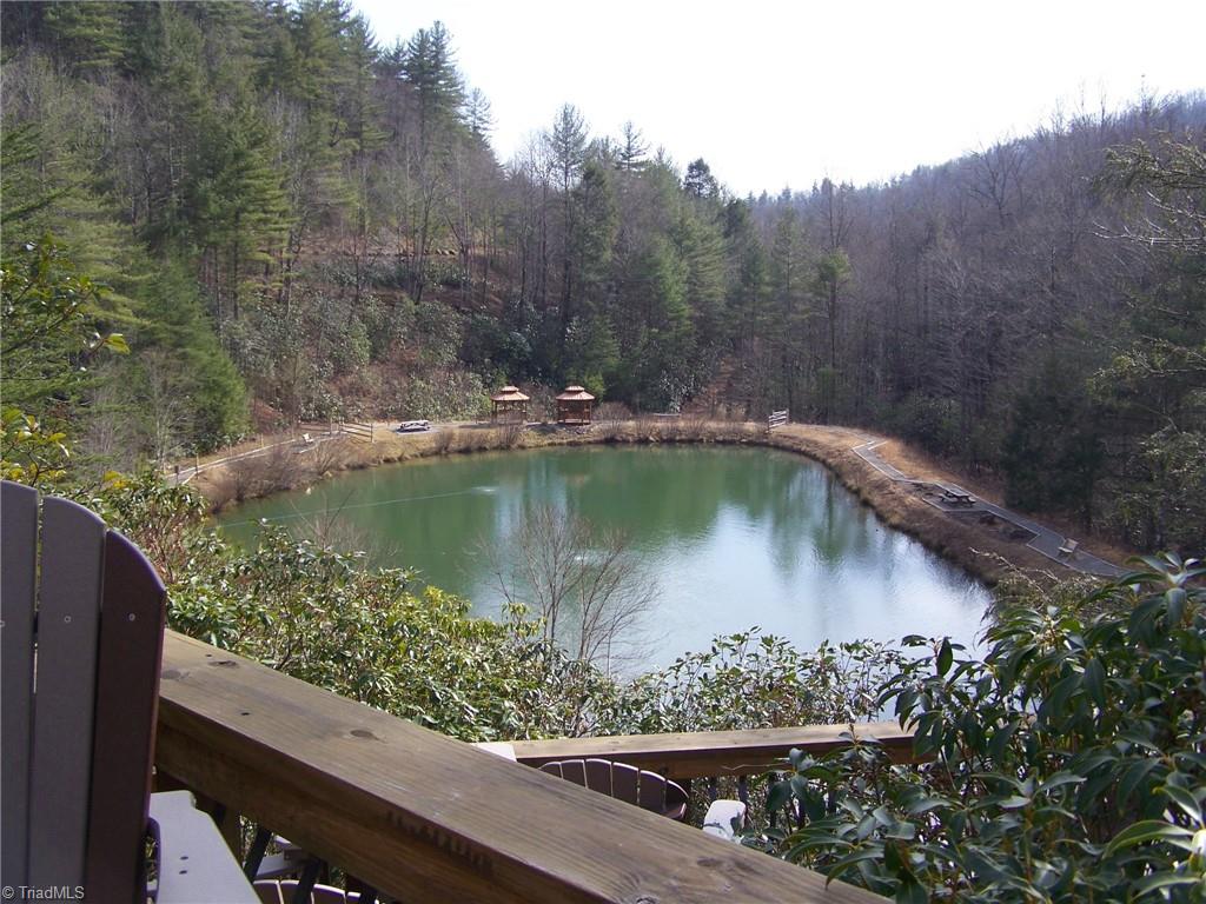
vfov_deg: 37.7
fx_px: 1324
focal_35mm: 38
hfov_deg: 49.0
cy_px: 452
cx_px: 603
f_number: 2.8
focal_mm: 6.3
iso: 64
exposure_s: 1/400
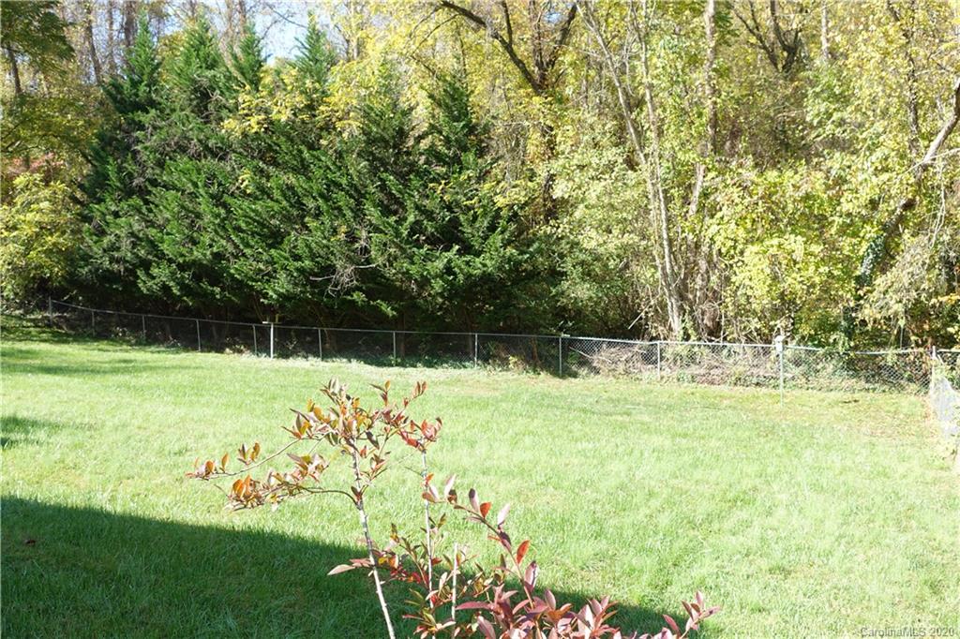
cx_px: 480
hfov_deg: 61.9
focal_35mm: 30
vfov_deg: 43.6
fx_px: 800
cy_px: 320
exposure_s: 1/200
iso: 125
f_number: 4
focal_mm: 11.81
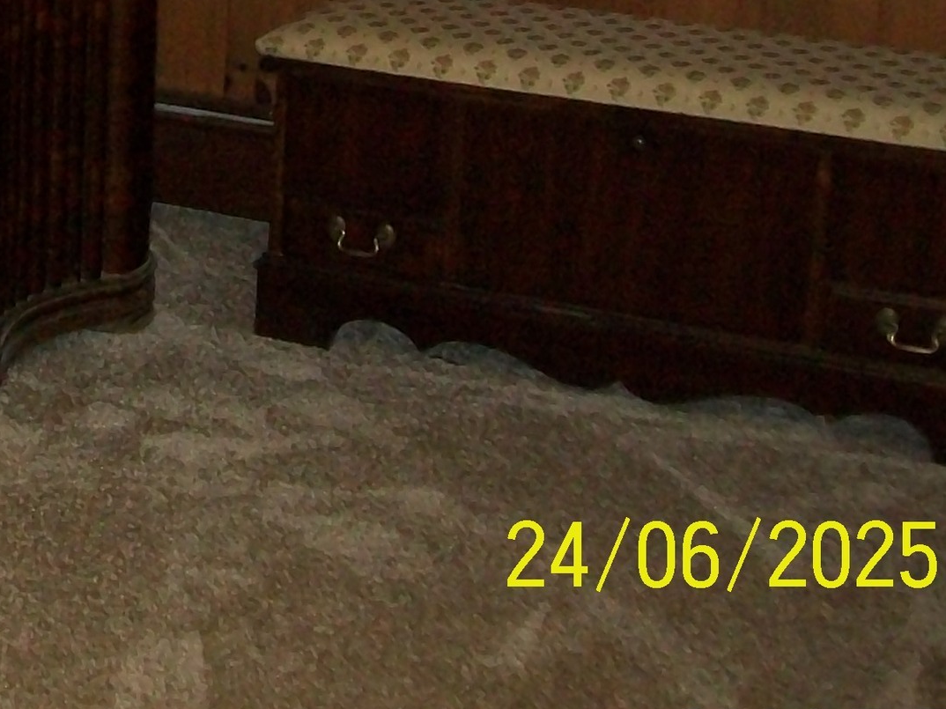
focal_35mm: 103
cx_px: -277
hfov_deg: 17.9
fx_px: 2814
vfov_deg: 13.8
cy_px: -233
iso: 160
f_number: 2.7
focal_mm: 6
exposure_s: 1/60
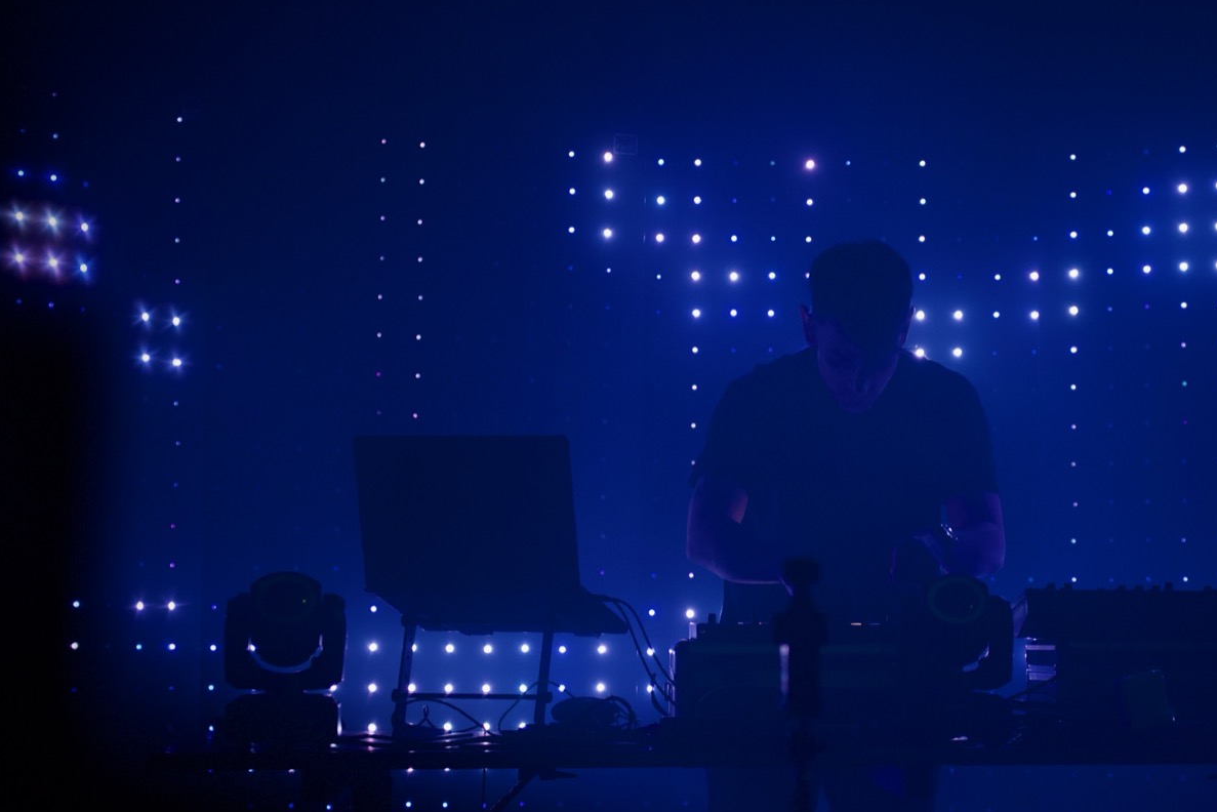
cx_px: 871
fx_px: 3077
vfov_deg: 15.0
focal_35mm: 91
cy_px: 450
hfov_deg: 22.2
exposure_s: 1/250
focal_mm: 60
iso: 1600
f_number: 2.8
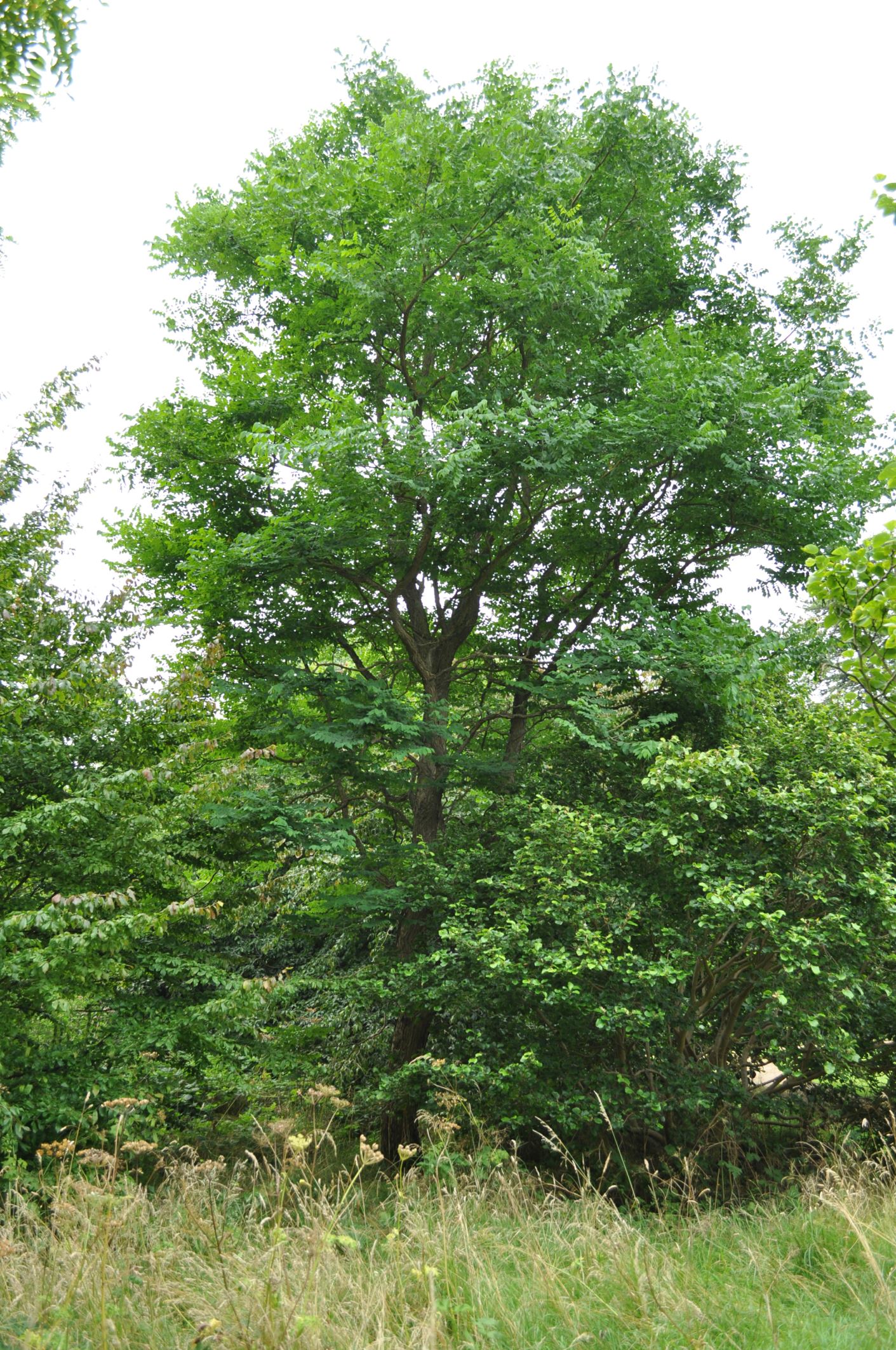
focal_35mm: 33
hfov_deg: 39.9
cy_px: 675
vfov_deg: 57.3
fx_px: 1235
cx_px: 448
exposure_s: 1/125
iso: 200
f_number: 6.3
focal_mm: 22
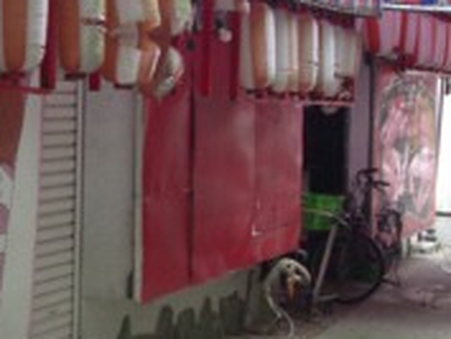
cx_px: 23
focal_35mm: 79
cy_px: 122
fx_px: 1030
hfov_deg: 23.8
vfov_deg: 18.6
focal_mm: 5.8
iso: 200
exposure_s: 1/60
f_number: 2.6
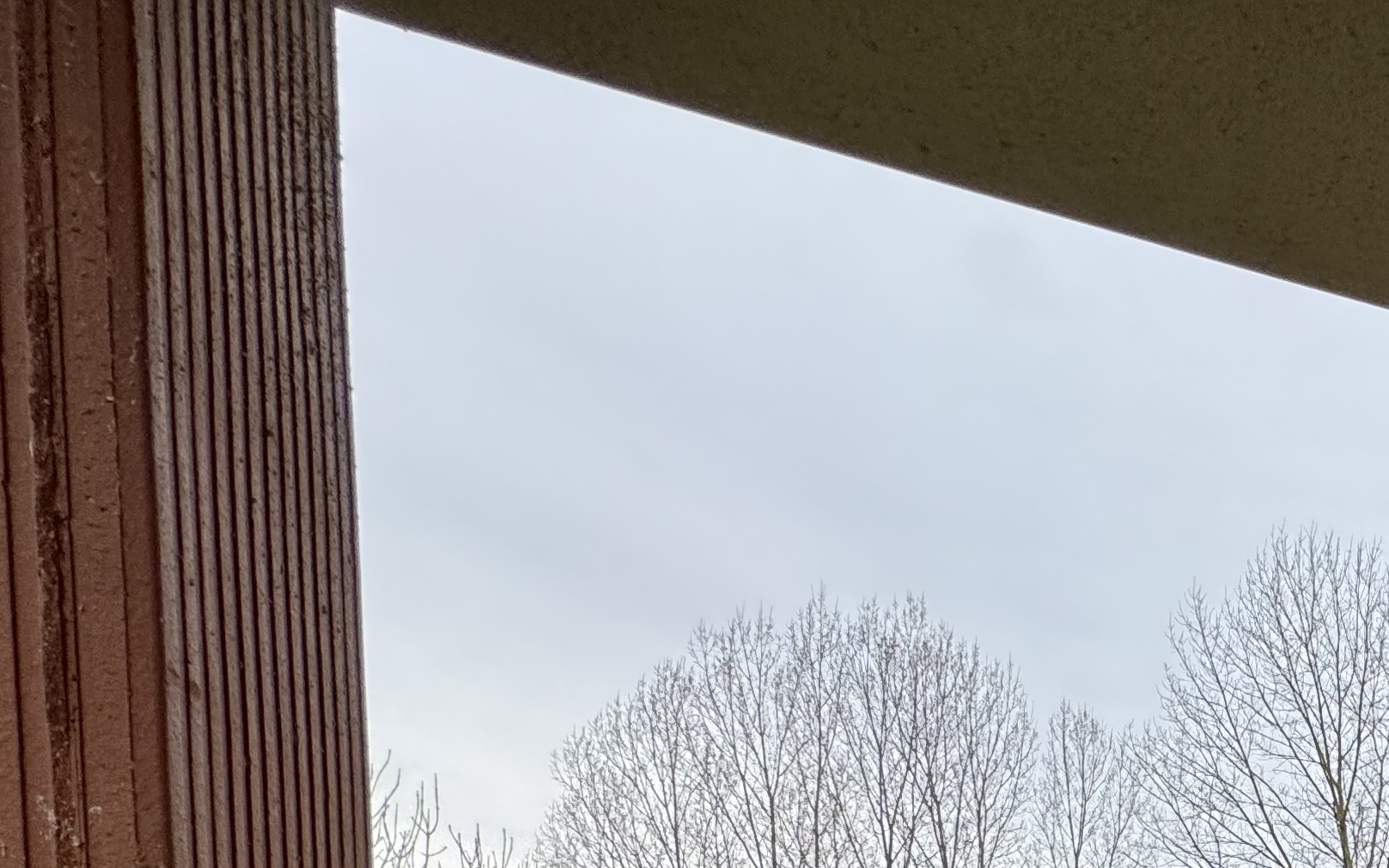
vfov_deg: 26.0
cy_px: 1285
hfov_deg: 40.4
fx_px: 1401
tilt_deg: -1.7
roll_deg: +1.0
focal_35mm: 37
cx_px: 1591
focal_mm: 2.22
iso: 40
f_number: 2.2
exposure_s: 1/274
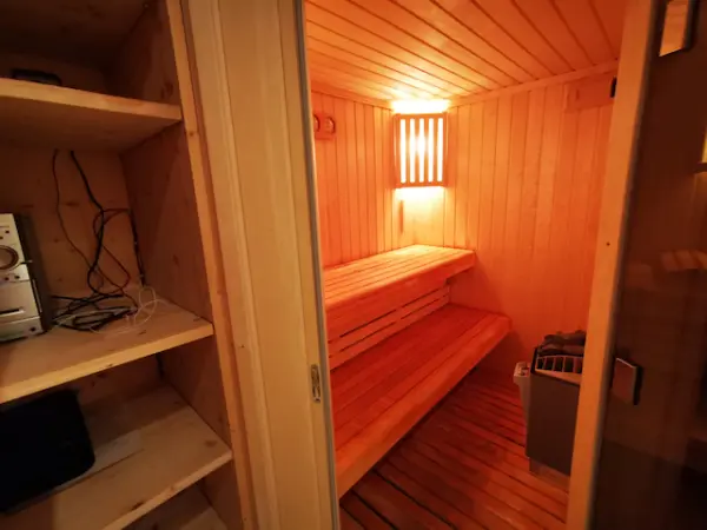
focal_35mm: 16
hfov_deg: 94.5
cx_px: 354
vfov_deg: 78.1
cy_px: 265
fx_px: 327
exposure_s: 1/16.7
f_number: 2.2
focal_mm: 2.35
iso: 800
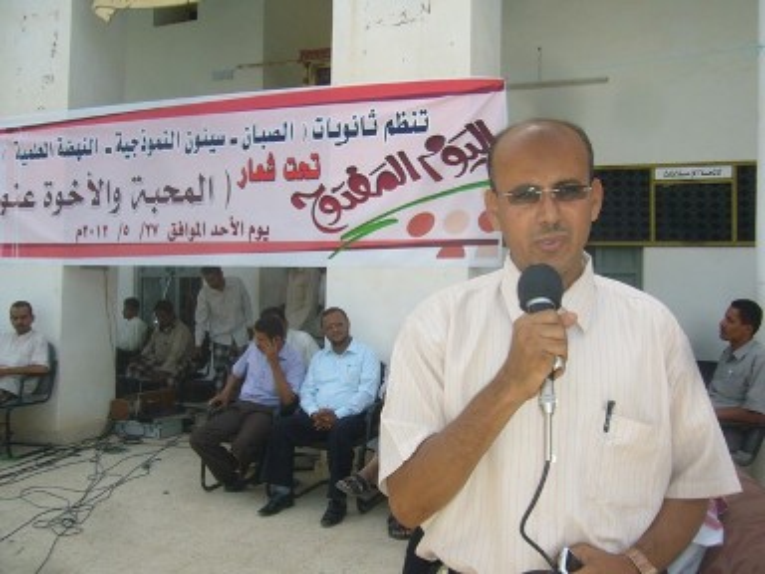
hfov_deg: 52.6
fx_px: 773
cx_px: 382
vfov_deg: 40.7
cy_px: 287
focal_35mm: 35
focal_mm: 5.8
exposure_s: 1/320
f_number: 5.6
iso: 100
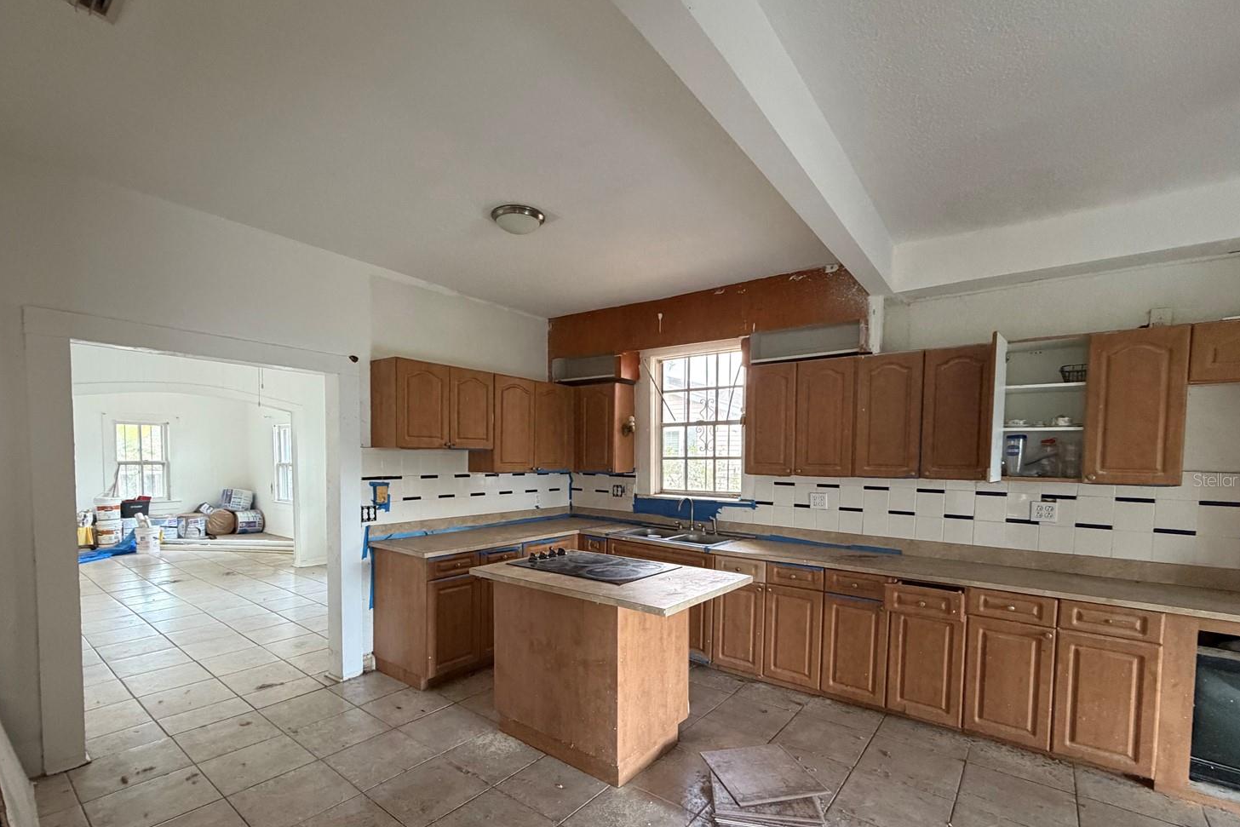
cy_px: 480
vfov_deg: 73.3
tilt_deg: -2.8
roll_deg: -0.7
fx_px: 551
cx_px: 592
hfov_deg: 96.7
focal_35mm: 16
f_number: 2.2
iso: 400
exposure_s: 1/60
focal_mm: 2.22
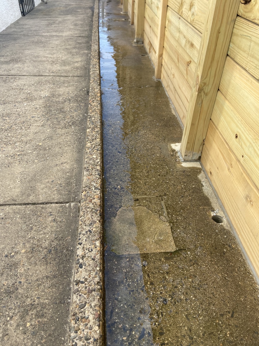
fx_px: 259
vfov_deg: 67.3
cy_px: 173
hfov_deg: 53.1
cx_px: 130
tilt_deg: -38.1
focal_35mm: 26
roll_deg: -4.3
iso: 32
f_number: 1.8
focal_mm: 4.25
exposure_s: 1/606
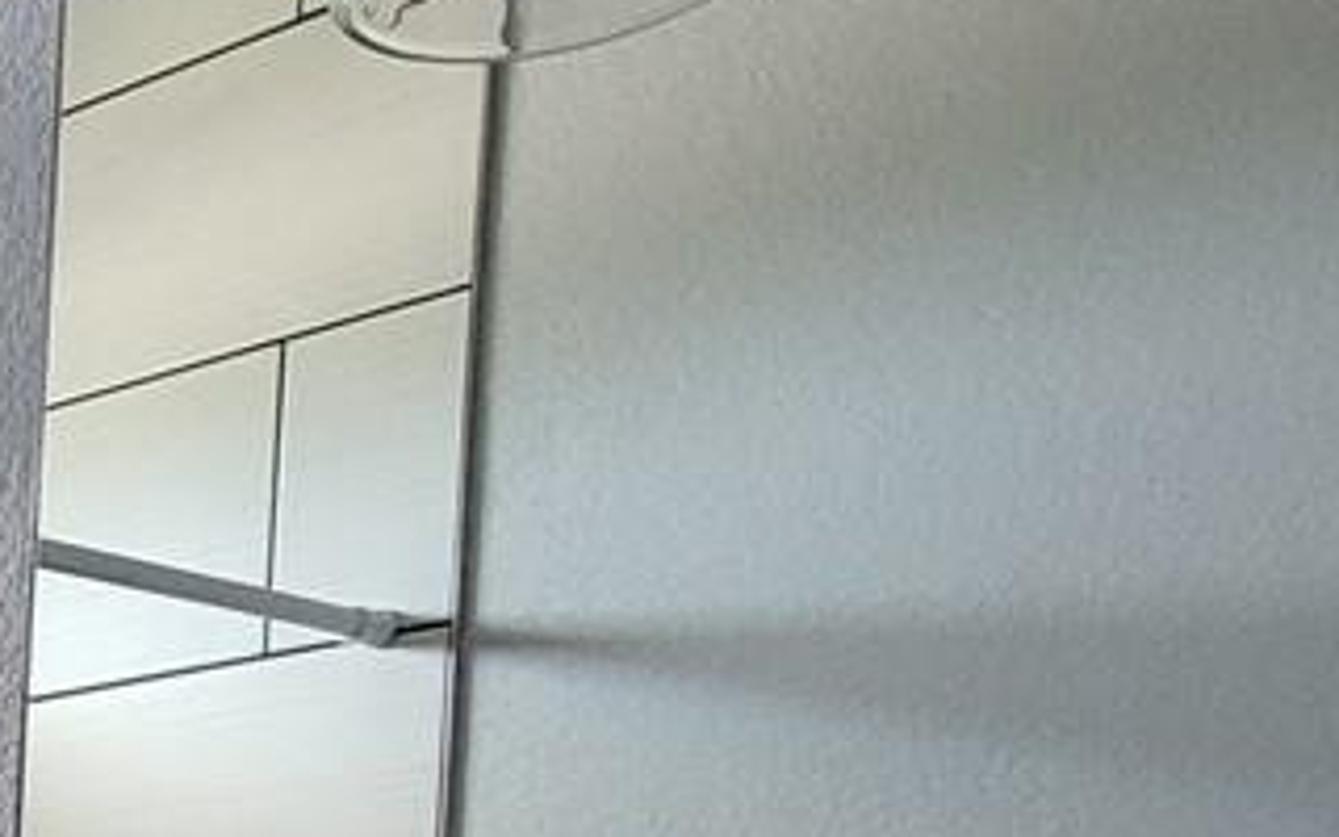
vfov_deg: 16.3
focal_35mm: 69
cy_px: 1444
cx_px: -1130
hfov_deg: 20.3
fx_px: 2518
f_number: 2.2
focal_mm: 2.2
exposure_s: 1/60
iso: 400
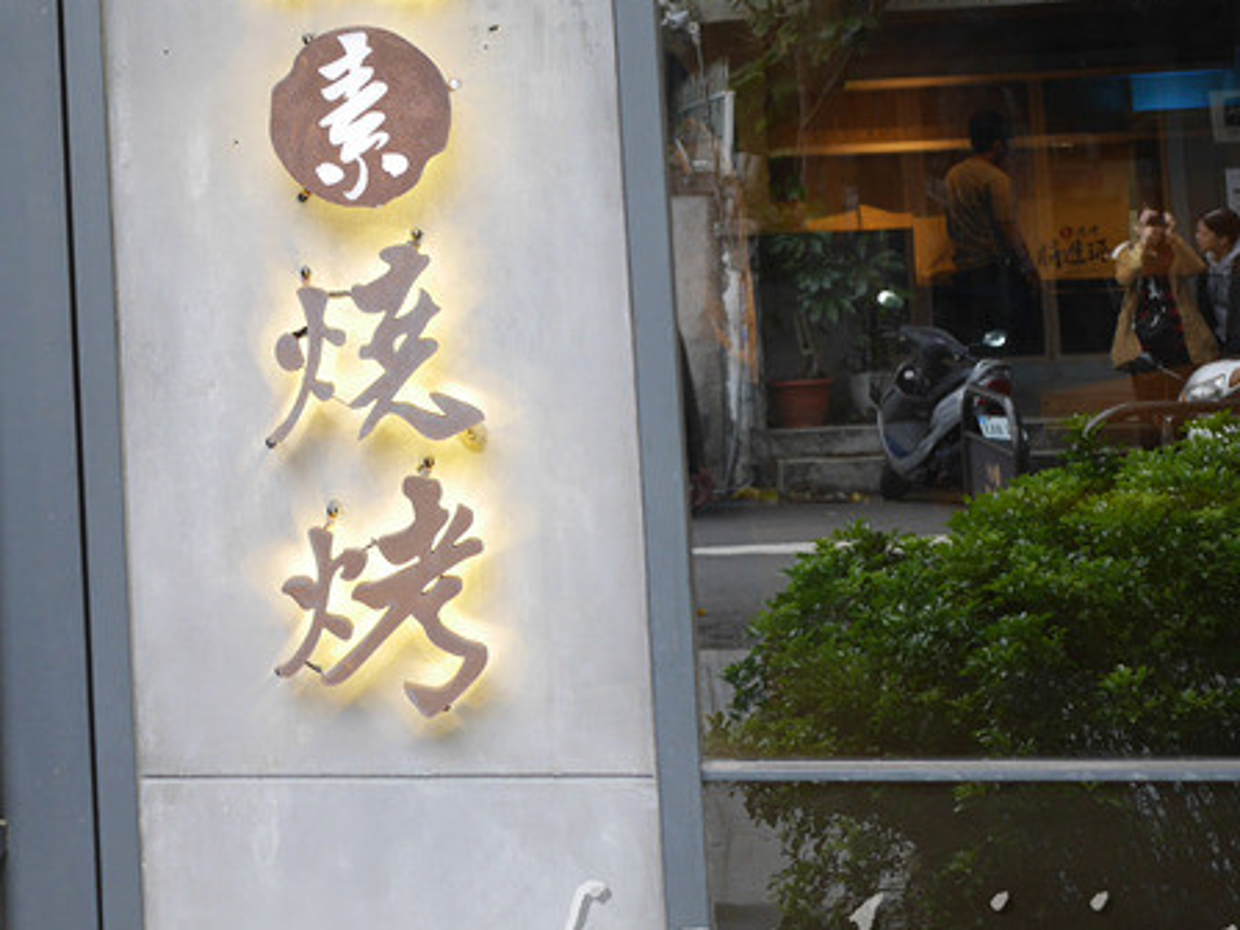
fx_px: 2400
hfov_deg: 27.4
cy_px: 66
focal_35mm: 67
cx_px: 11
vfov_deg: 21.4
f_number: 2.8
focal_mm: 15
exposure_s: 1/60
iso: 250
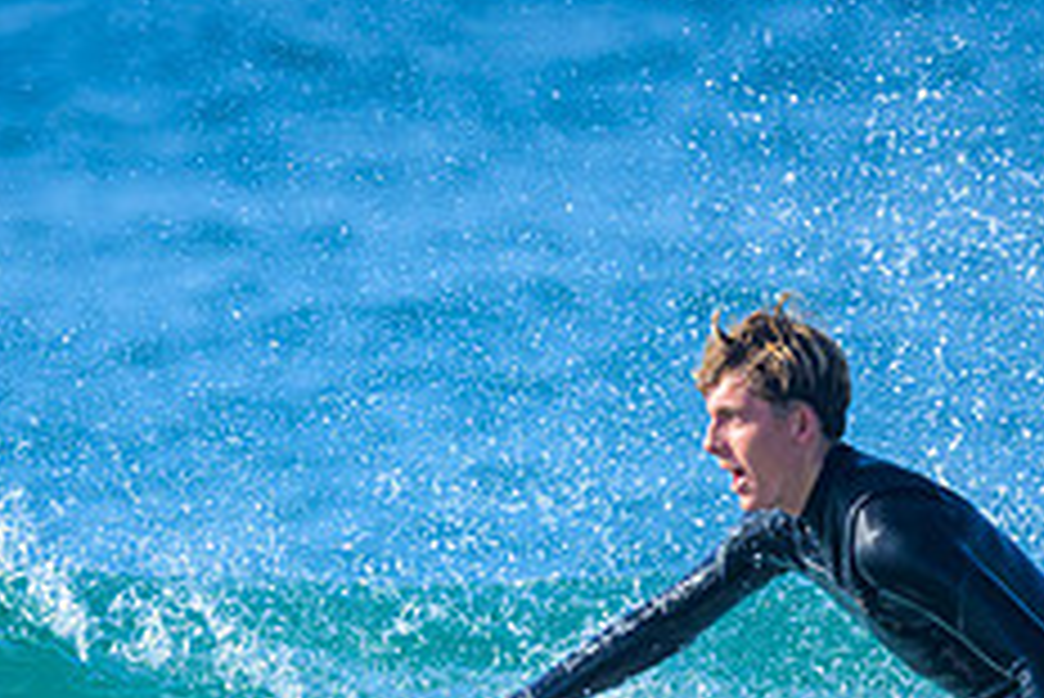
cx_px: 472
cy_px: 840
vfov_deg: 0.7
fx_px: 58005
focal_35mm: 1999
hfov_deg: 1.0
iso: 640
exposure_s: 1/2500
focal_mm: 800
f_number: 6.3
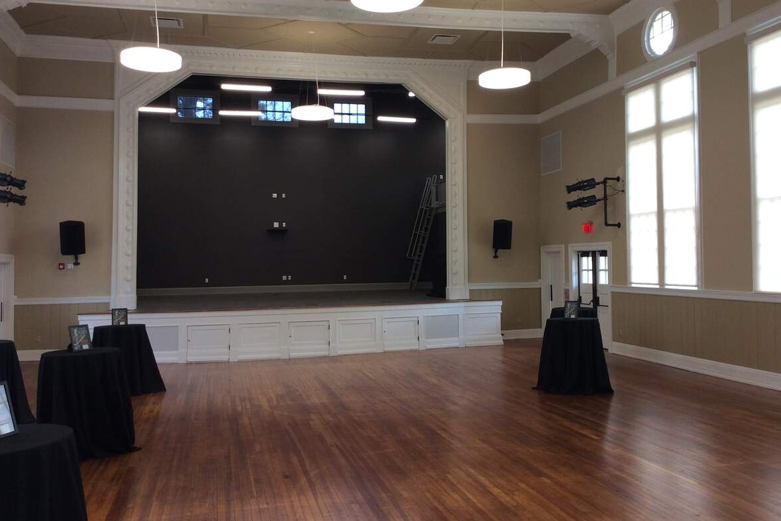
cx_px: 393
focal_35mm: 34
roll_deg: +1.9
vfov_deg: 38.8
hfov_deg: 55.8
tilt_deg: +3.8
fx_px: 738
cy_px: 231
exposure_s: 1/40
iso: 40
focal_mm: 3.3
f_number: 2.4
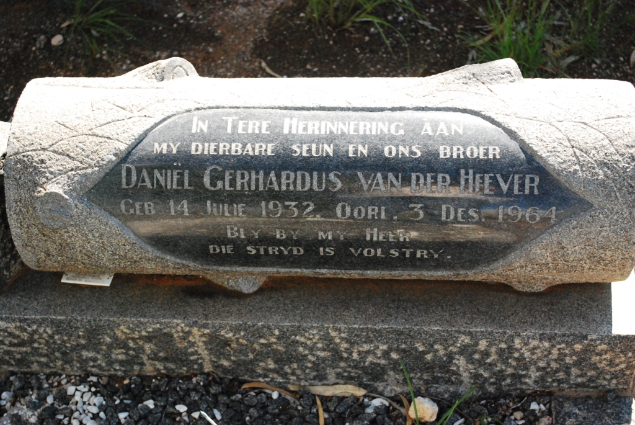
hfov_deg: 33.4
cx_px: 318
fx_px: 1059
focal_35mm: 60
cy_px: 212
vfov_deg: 22.7
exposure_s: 1/1600
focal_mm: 40
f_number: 5.3
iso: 1600
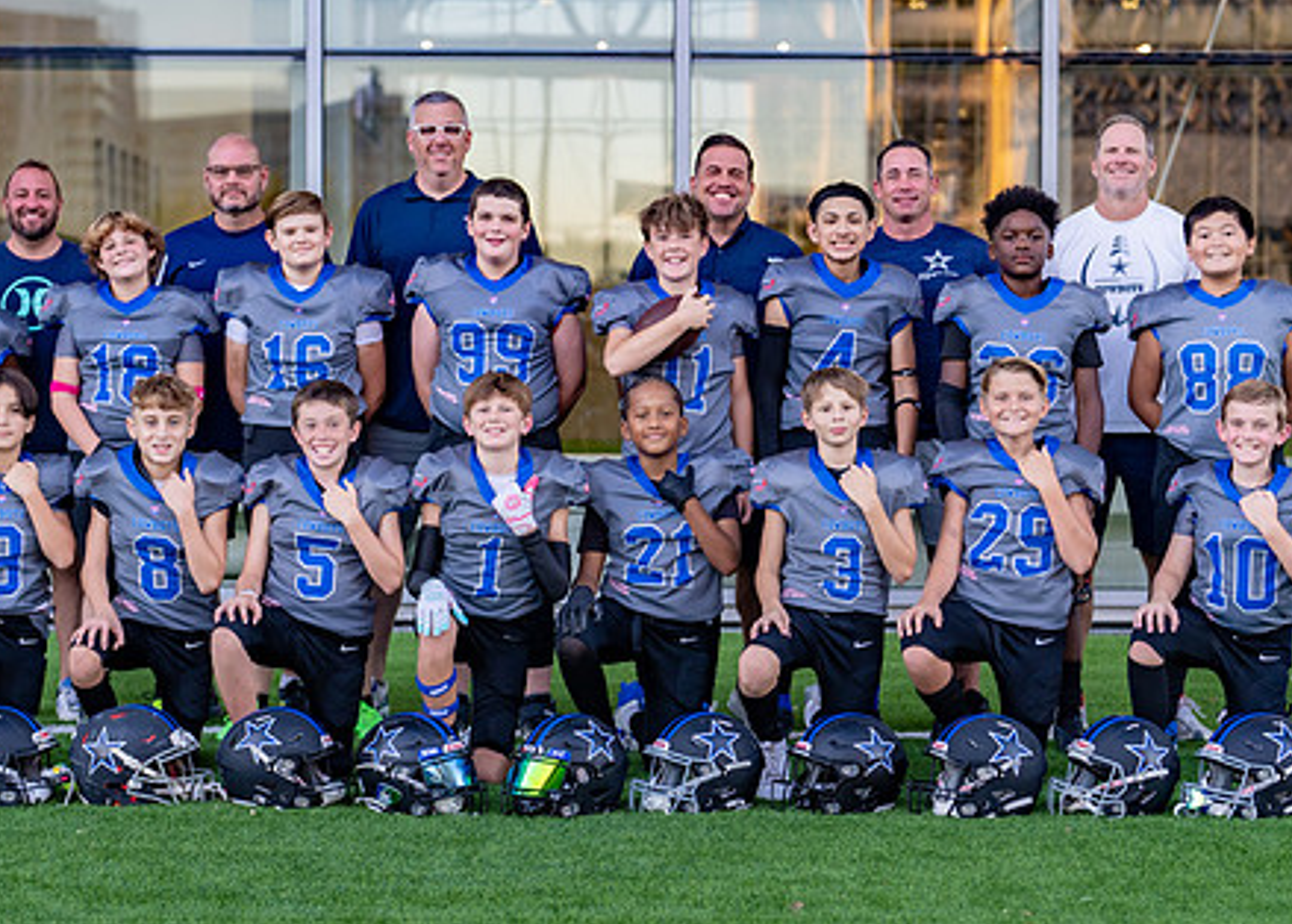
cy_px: 473
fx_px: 2937
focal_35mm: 80
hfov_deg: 24.8
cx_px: 615
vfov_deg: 17.9
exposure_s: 1/400
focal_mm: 50
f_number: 2
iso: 320
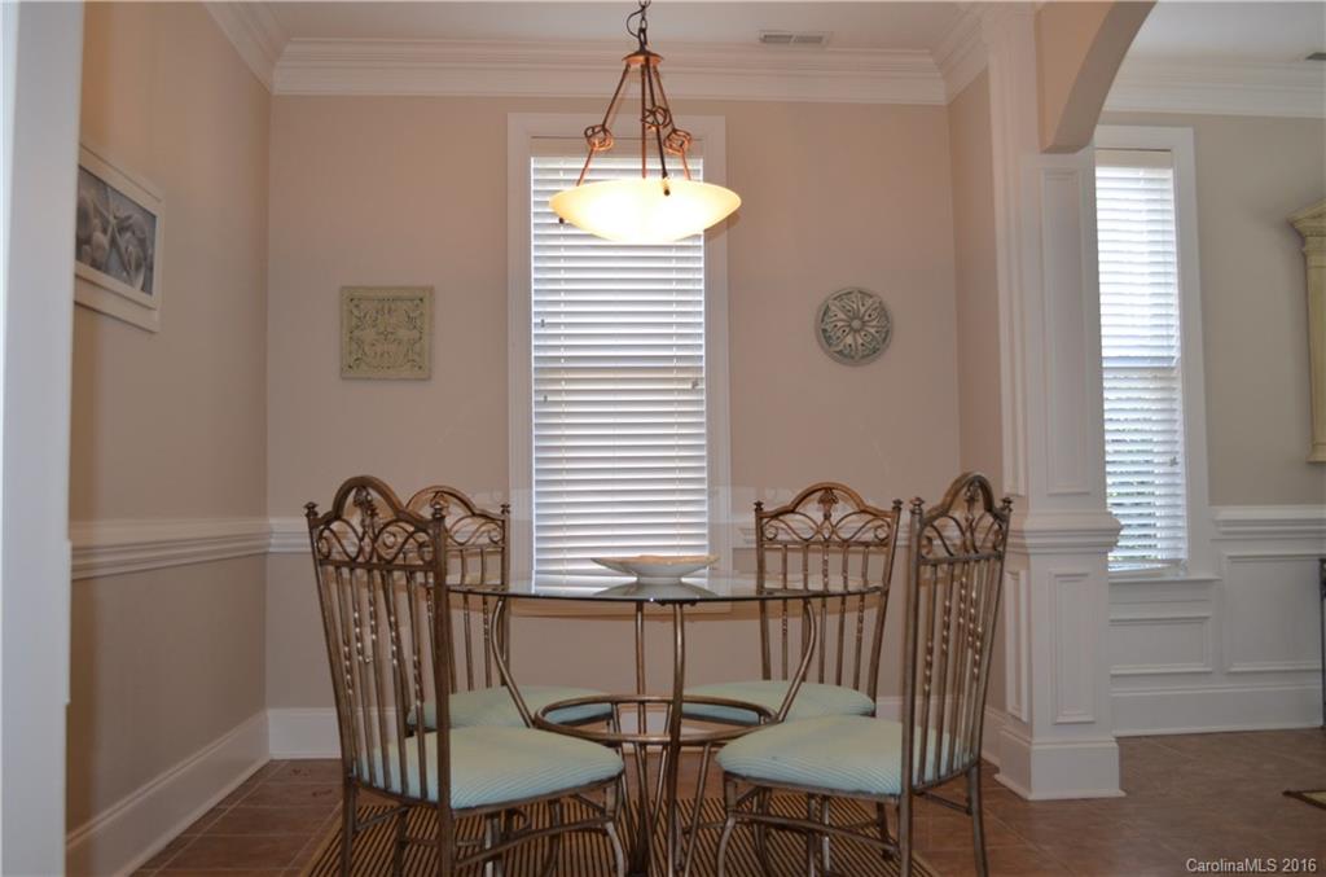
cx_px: 663
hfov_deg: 57.3
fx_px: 1212
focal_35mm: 33
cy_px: 438
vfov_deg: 39.8
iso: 500
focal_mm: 22
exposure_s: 1/60
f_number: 3.8
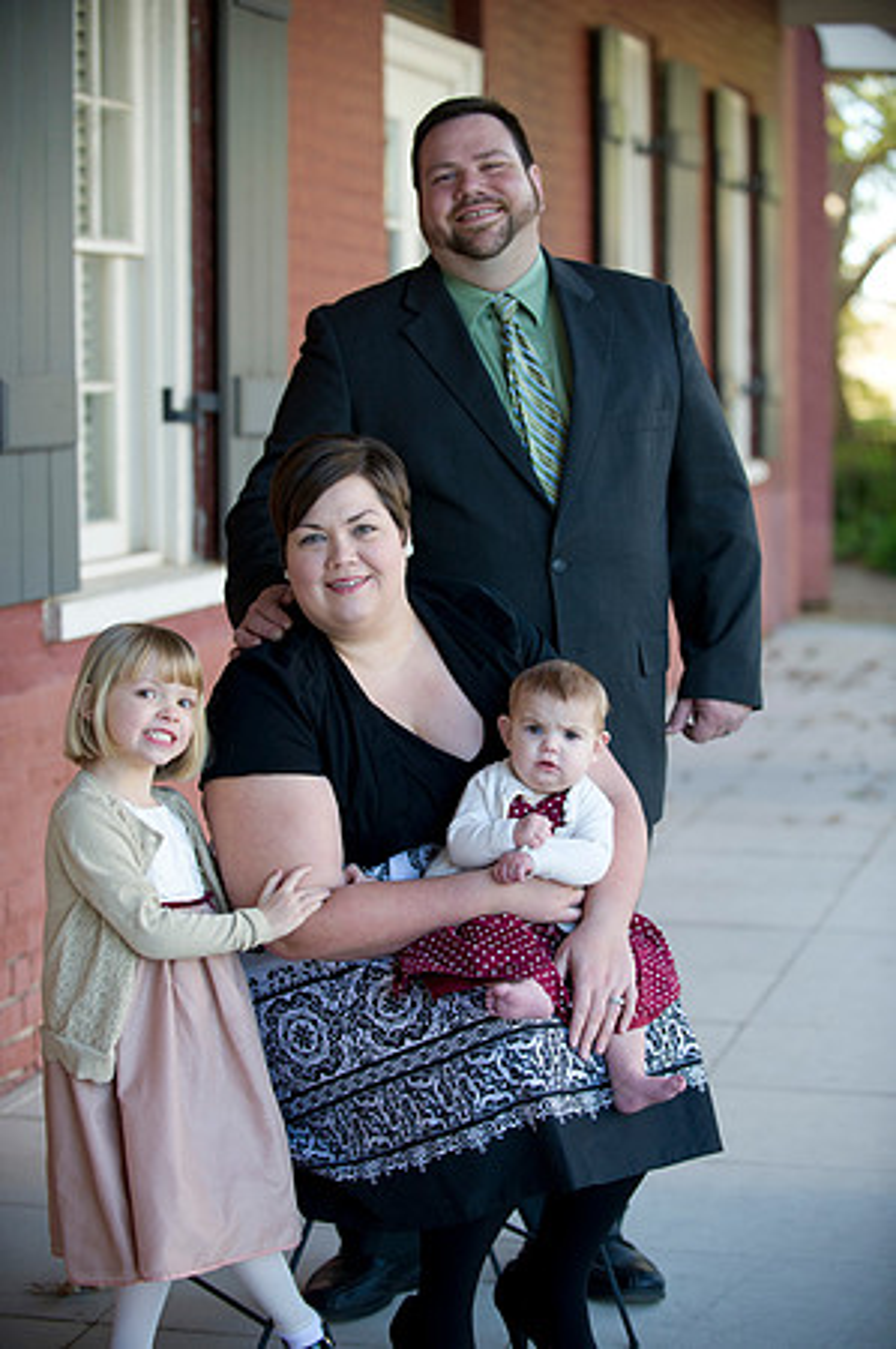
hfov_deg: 16.6
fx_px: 3068
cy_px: 674
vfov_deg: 24.8
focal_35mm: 82
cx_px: 448
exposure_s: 1/250
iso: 250
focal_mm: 82
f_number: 2.8
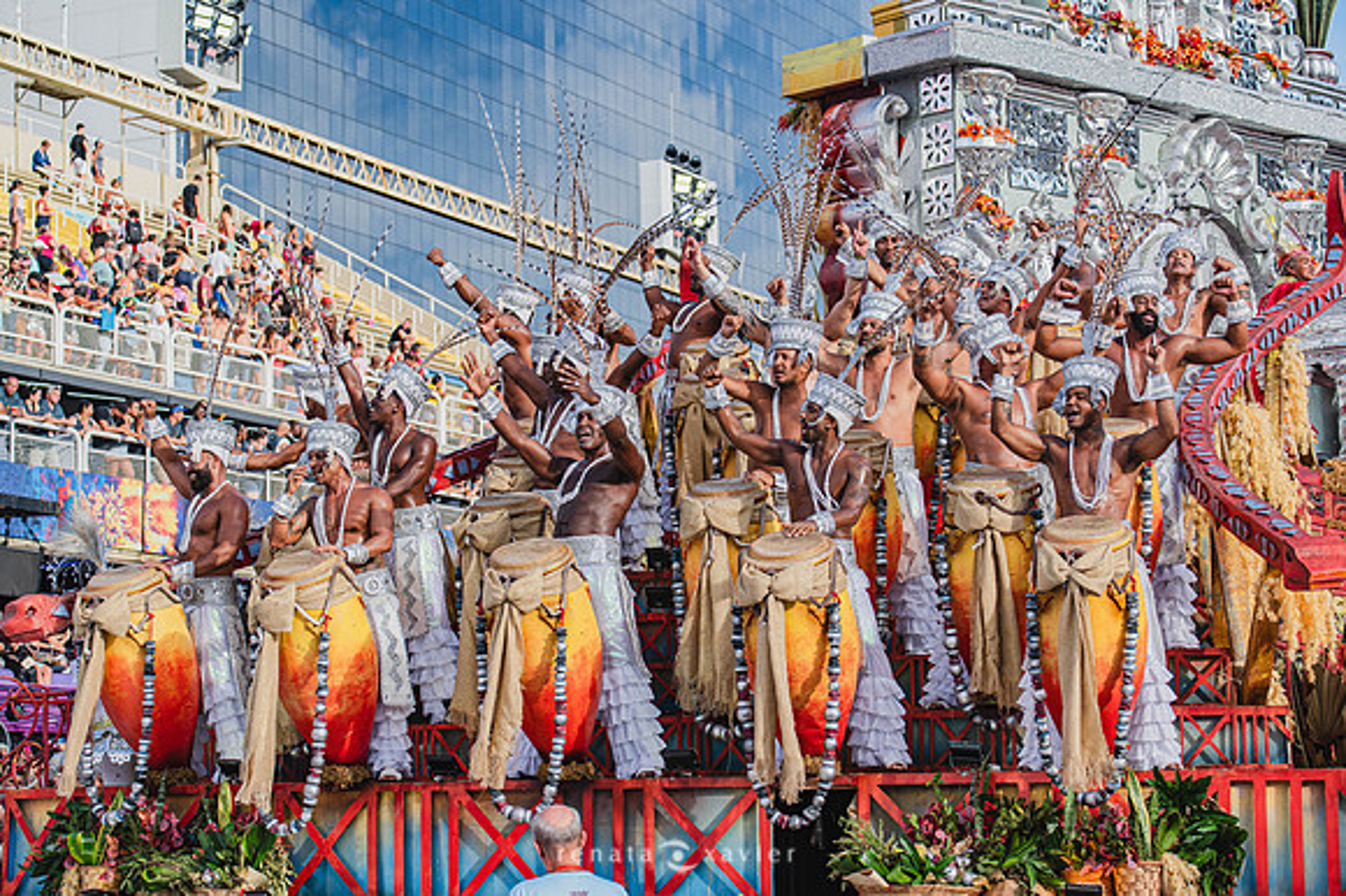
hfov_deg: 23.9
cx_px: 673
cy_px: 448
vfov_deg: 16.1
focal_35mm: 85
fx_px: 3176
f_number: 5.6
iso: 400
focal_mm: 85
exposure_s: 1/1600
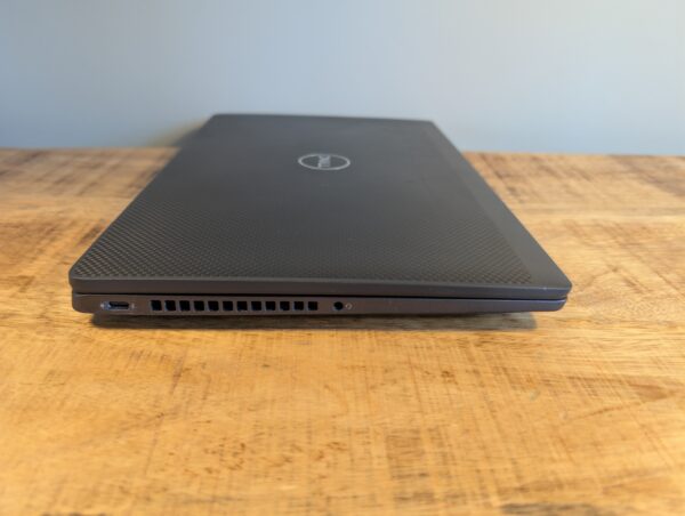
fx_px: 476
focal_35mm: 24
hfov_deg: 71.5
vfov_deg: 57.0
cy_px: 258
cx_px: 342
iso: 59
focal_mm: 6.9
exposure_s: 1/33.3
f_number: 1.68
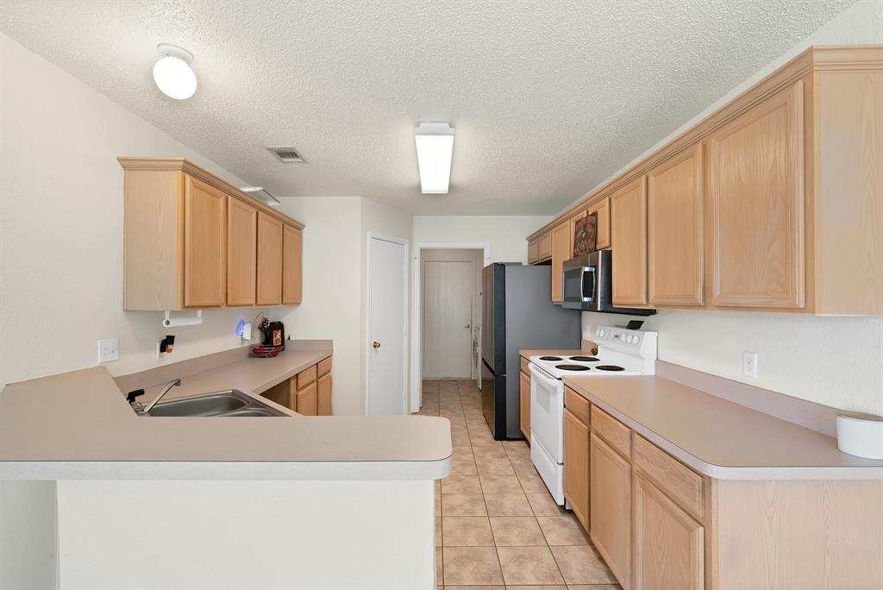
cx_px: 442
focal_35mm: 15
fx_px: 368
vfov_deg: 77.4
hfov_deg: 100.4
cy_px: 295
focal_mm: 15
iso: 640
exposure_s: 1/10
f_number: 9
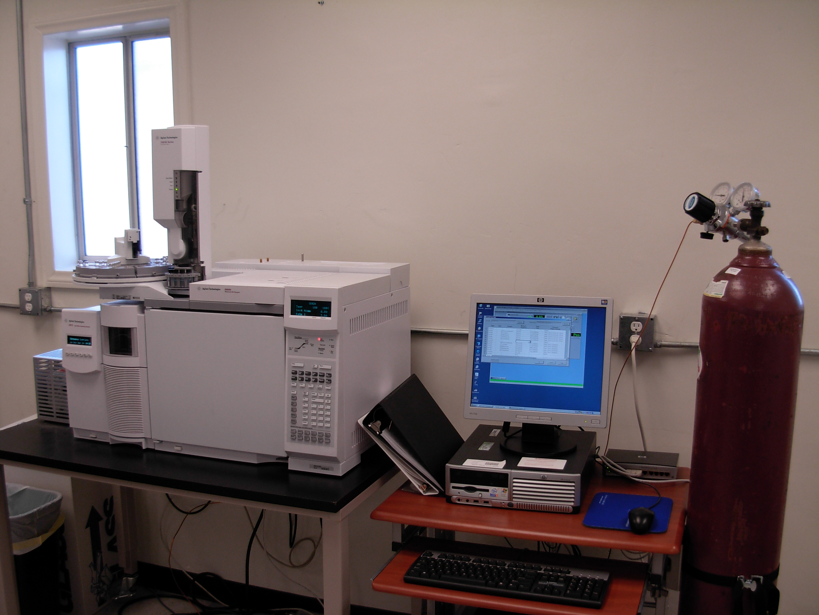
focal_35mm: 38
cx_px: 410
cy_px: 308
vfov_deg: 37.7
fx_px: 899
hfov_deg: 49.0
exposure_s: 1/46.5
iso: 79
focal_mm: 6.3
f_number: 2.9
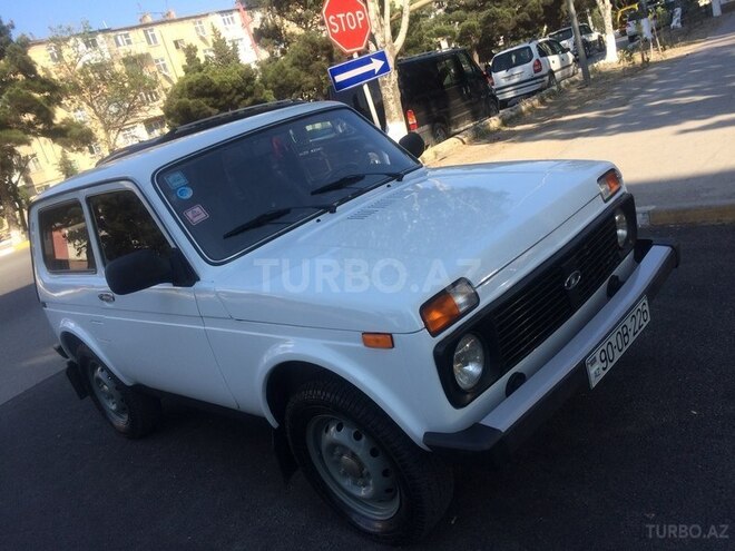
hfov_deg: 61.7
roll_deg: +19.8
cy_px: 276
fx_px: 616
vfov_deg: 48.2
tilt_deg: -14.1
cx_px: 368
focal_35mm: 29
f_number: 2.2
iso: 32
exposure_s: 1/1053
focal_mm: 4.15
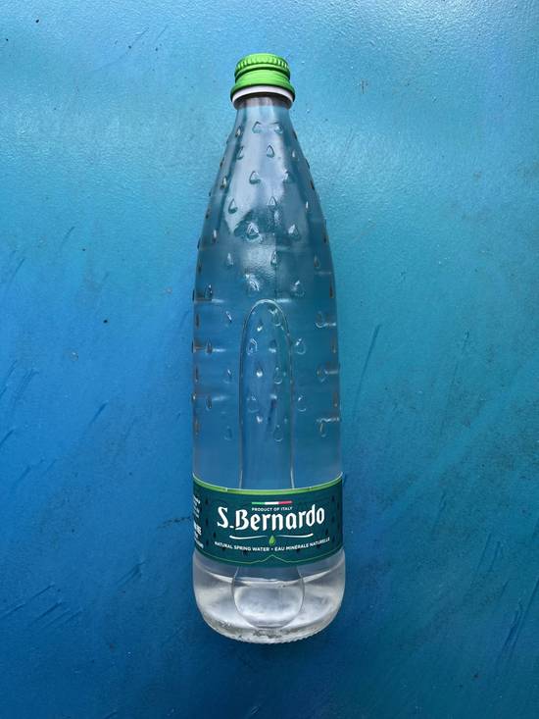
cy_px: 360
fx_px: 540
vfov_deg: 67.3
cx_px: 270
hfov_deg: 53.1
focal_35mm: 26
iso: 50
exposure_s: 1/307
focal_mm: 5.1
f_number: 1.6
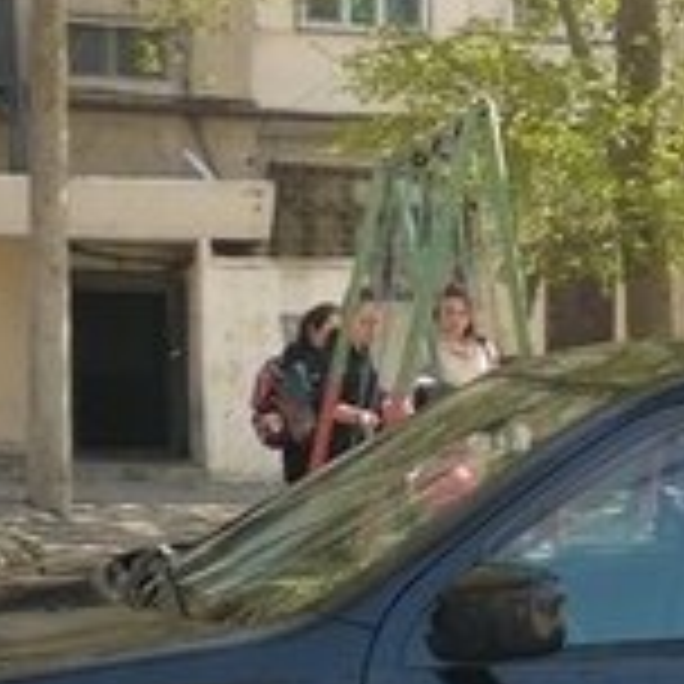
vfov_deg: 16.7
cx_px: 522
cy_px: 790
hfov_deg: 17.3
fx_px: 2236
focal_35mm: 100
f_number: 2.2
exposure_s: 1/214
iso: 125
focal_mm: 3.81
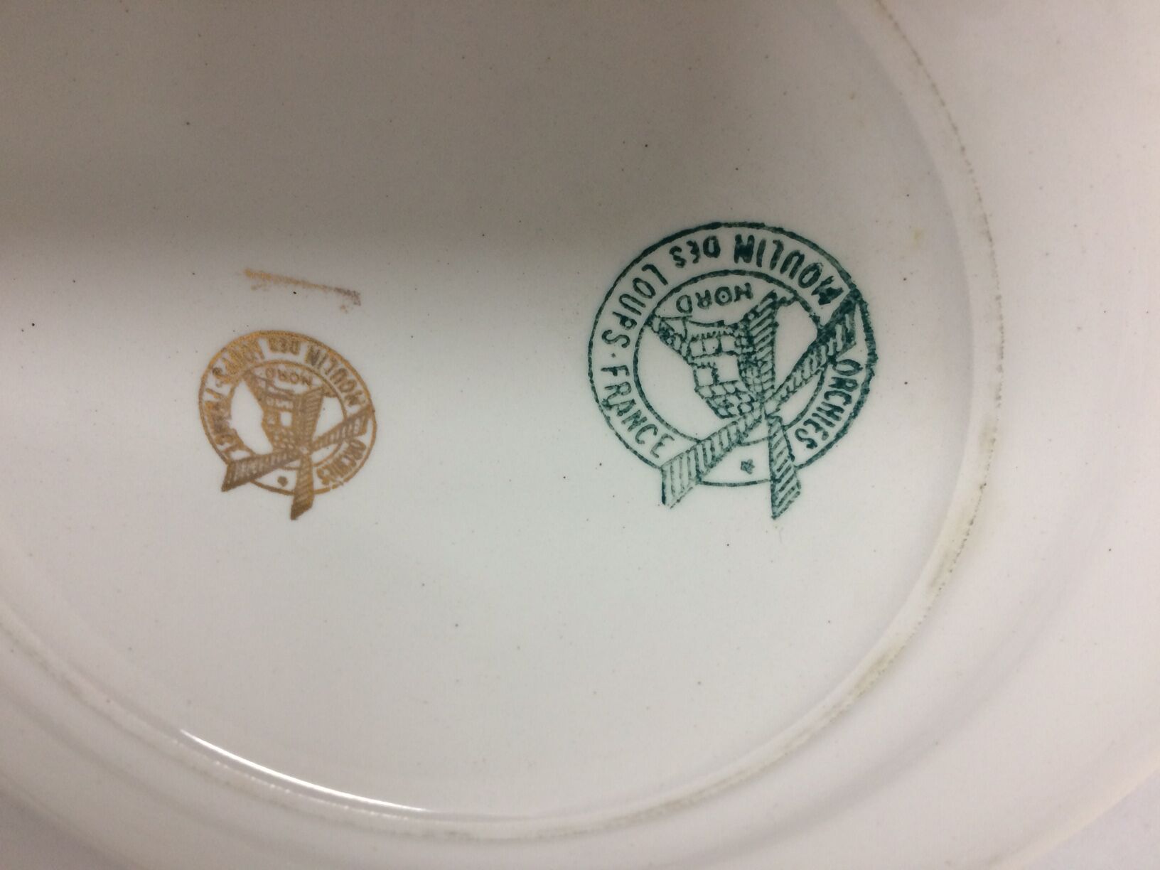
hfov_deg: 61.7
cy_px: 435
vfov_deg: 48.2
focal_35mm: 29
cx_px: 580
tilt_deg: -63.3
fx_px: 972
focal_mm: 4.15
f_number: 2.2
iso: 64
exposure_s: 1/33
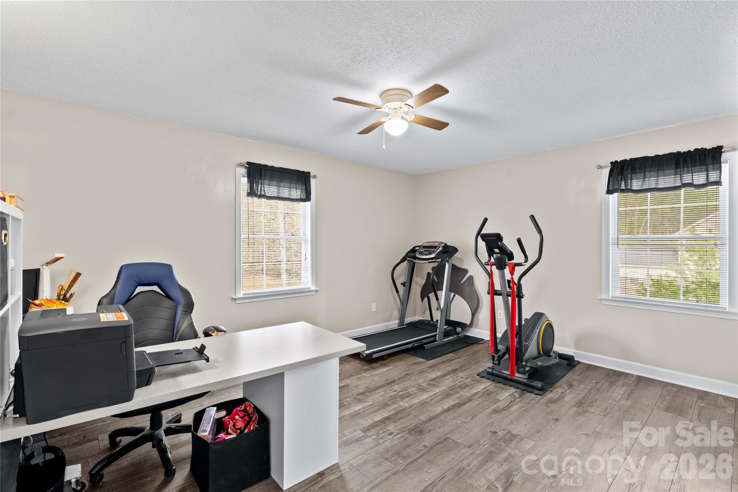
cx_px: 369
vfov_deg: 73.7
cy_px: 246
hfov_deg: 96.7
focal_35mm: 16
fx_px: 328
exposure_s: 1.6
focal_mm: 16
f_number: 8
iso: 100
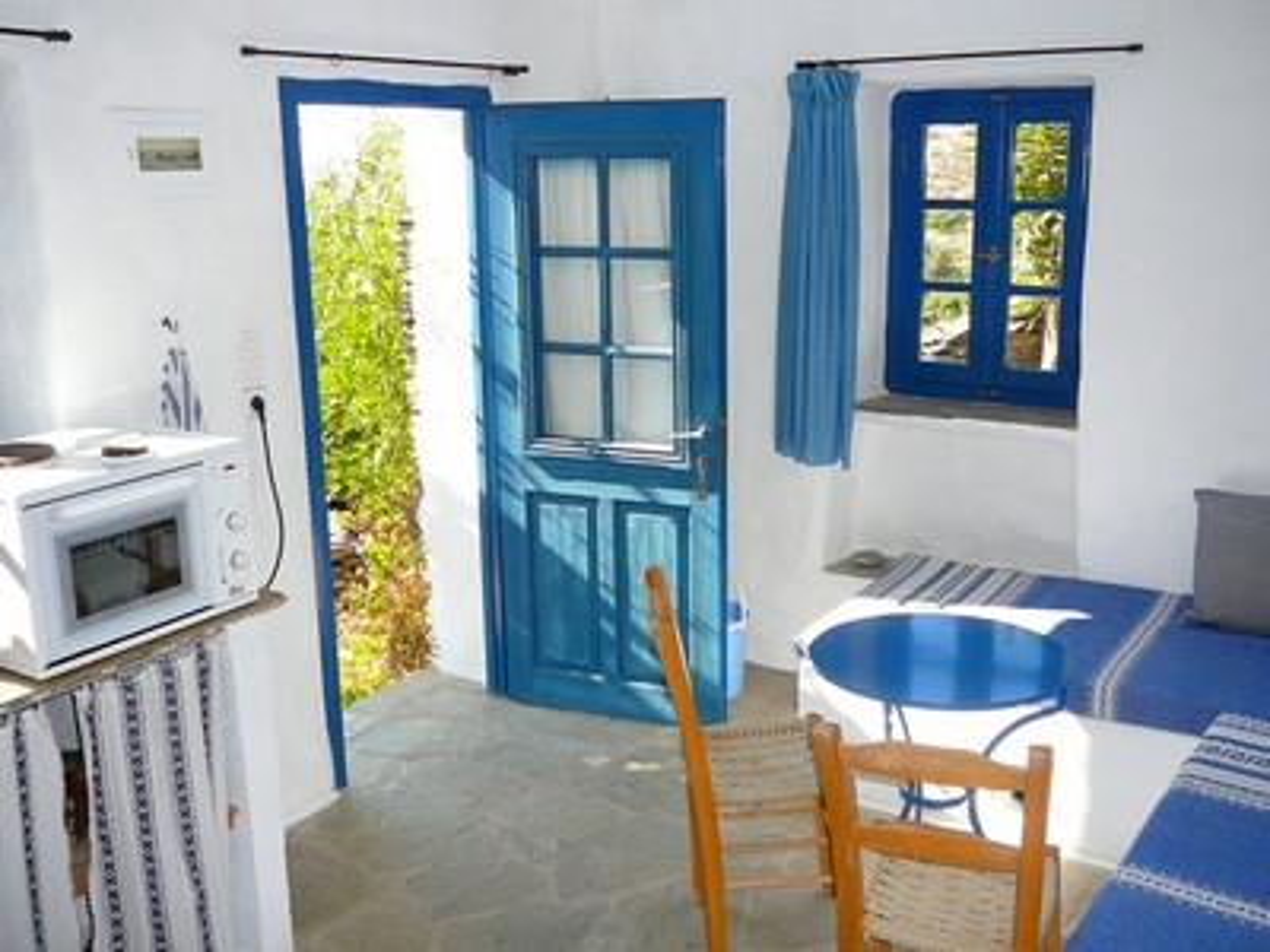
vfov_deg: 40.7
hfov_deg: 52.6
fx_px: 1284
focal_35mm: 35
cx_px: 635
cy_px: 476
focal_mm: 5.2
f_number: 2.8
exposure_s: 1/400
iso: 200
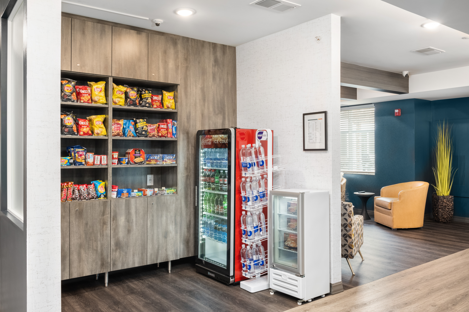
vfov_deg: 42.3
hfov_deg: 60.3
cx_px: 234
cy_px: 156
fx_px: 404
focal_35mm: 31
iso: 800
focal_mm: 31
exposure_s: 1.3
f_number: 11
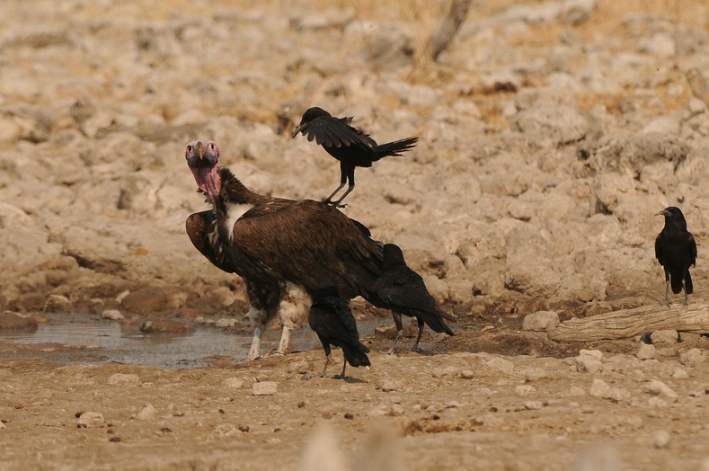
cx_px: 382
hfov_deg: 2.7
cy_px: 196
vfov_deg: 1.8
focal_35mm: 760
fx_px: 14949
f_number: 6.3
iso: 200
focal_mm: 400
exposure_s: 1/800
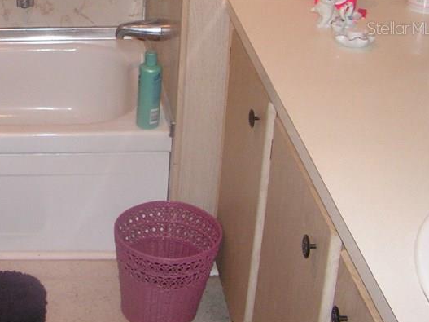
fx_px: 867
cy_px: 28
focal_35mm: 70
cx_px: 27
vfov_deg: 20.5
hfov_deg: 26.6
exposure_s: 1/40
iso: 200
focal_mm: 6
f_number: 3.2
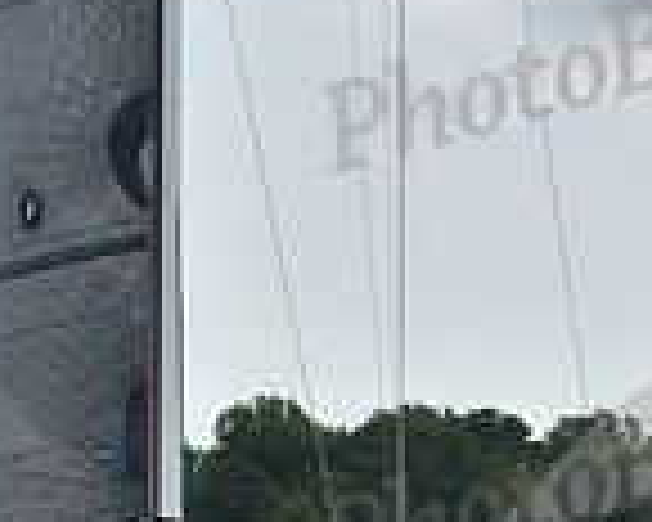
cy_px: 767
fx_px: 6677
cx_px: 94
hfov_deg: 5.6
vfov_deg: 4.4
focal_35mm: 346
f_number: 9
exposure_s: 1/1250
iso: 320
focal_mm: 92
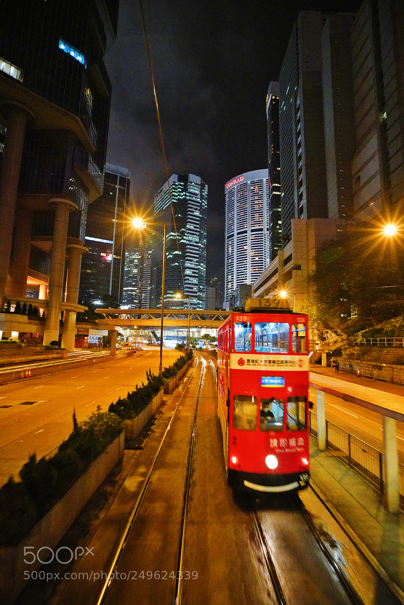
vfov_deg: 96.7
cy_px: 302
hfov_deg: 73.8
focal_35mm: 16
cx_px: 202
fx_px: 269
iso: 12800
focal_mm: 16
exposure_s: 1/60
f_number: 4
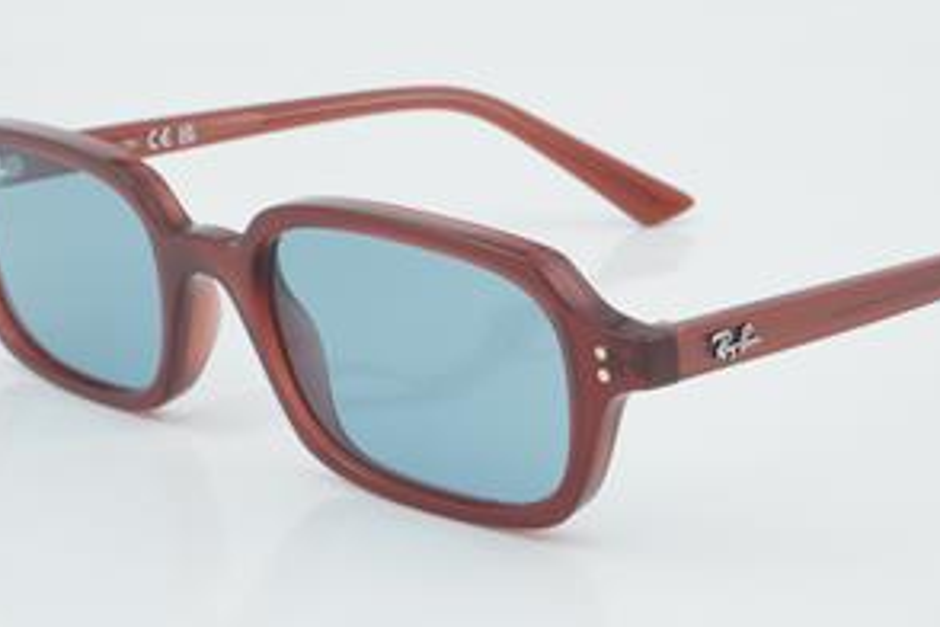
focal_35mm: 102
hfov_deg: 20.0
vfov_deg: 13.4
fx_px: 2663
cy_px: 314
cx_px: 550
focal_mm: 50
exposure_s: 1/3
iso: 100
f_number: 32
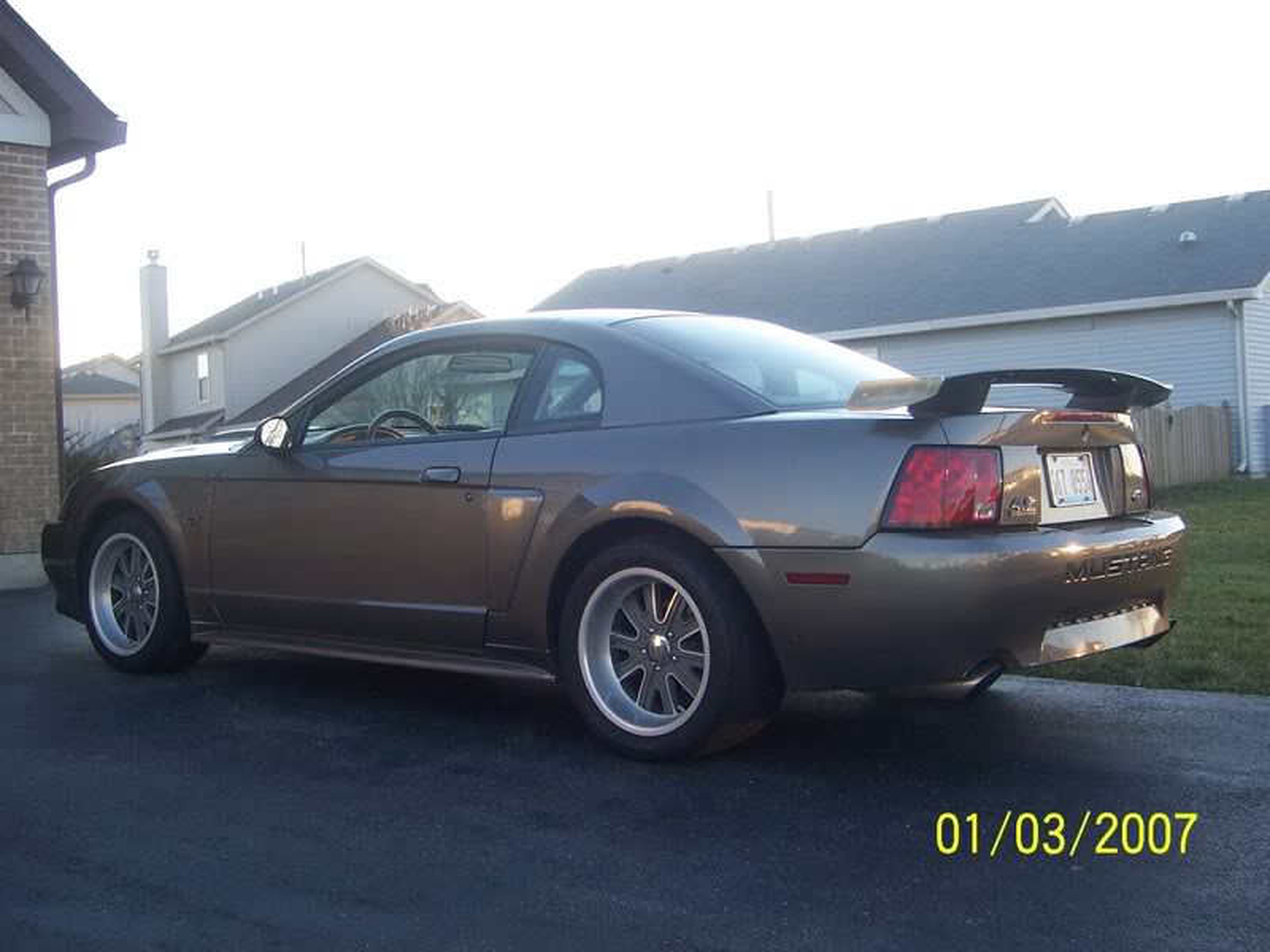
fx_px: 1614
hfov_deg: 42.9
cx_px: 635
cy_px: 476
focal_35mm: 44
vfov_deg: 32.9
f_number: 3.3
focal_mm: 7.3
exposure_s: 1/125
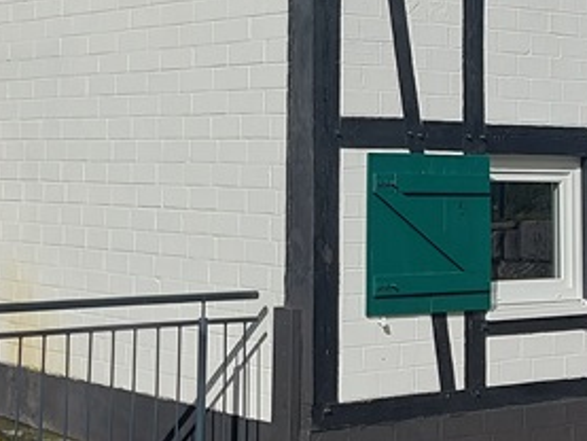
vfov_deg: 16.4
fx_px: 1493
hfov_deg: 22.2
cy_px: -2
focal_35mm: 88
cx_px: 236
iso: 32
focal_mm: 5.23
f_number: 1.8
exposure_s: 1/2058
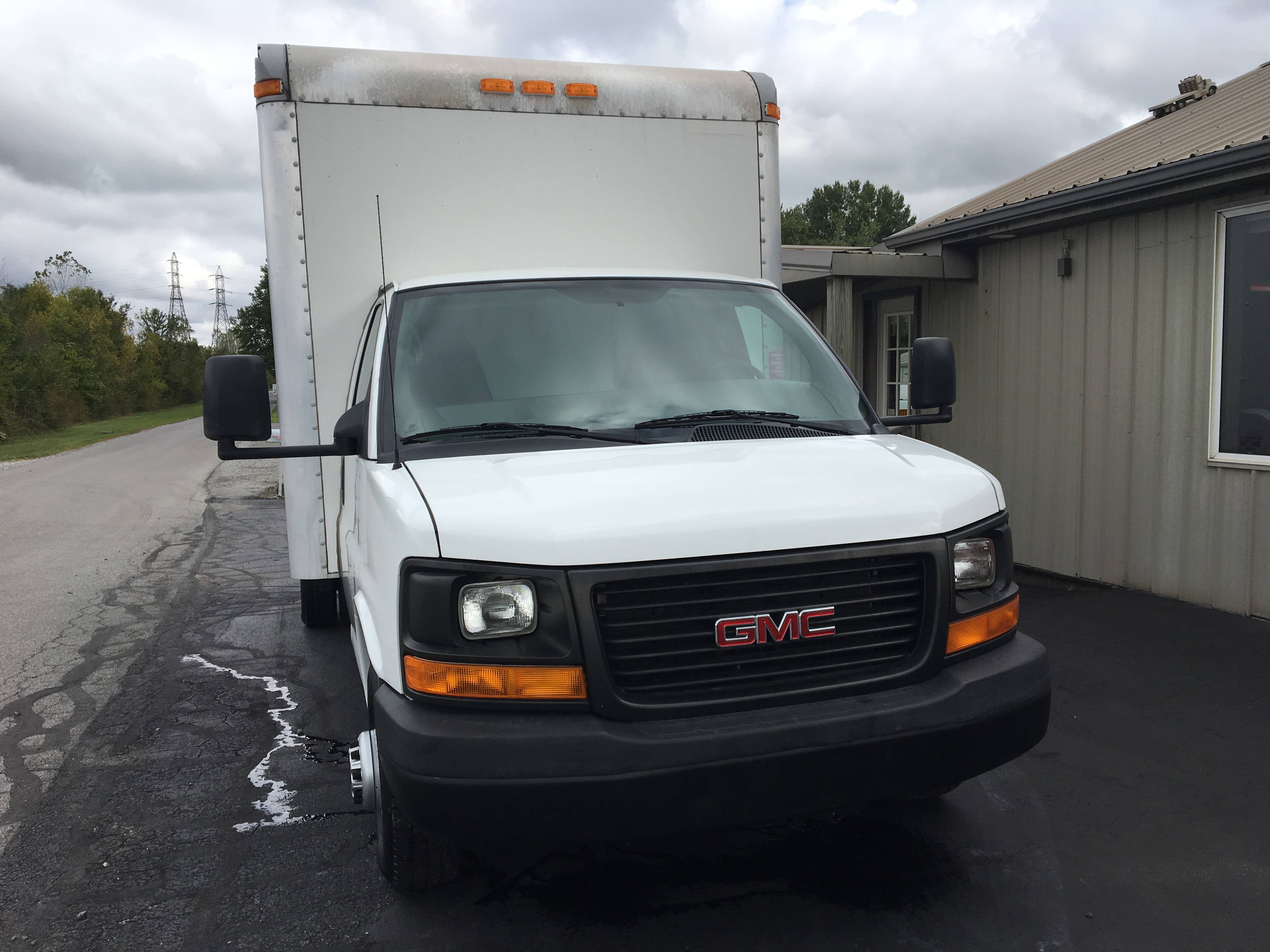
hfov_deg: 61.7
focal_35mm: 29
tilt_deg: -4.5
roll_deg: -0.1
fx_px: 1064
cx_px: 635
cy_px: 476
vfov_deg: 48.2
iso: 25
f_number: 2.2
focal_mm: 4.15
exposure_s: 1/1068
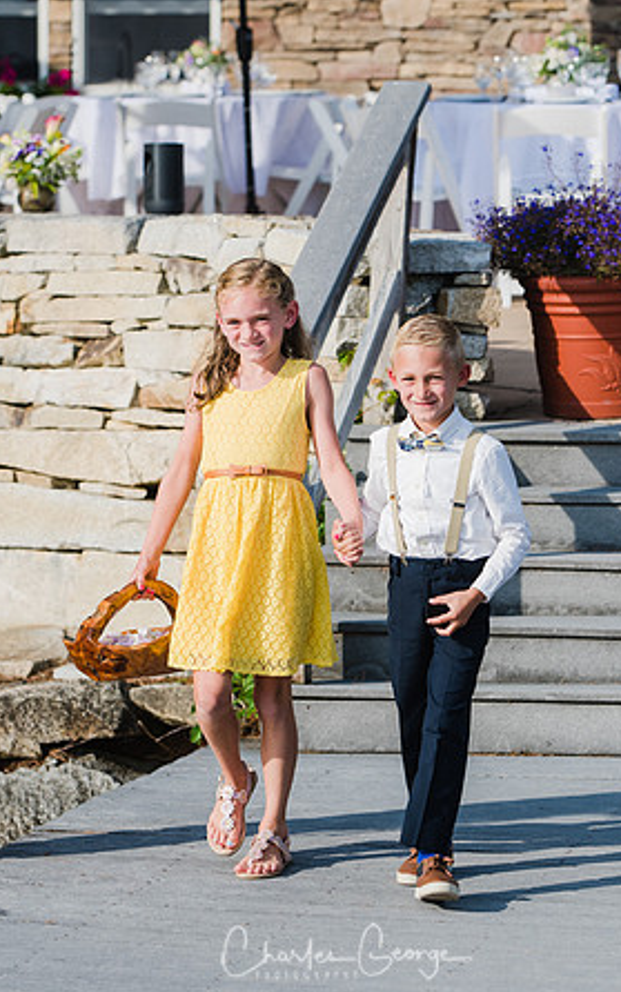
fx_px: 4384
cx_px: 325
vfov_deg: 12.9
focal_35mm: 162
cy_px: 498
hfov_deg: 8.1
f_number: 4
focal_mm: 105
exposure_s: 1/2000
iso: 200
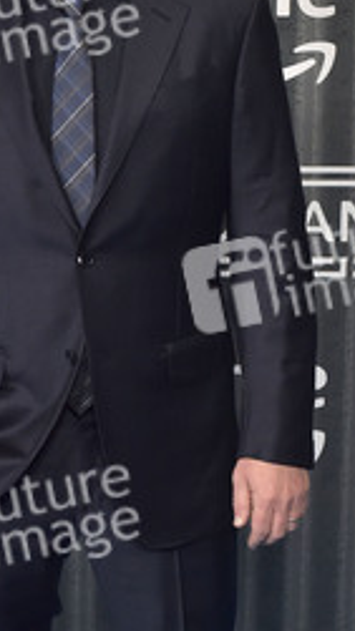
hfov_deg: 16.0
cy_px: 148
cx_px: 84
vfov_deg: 27.8
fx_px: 1256
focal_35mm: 75
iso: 2500
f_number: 6.3
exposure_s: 1/250
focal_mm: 45
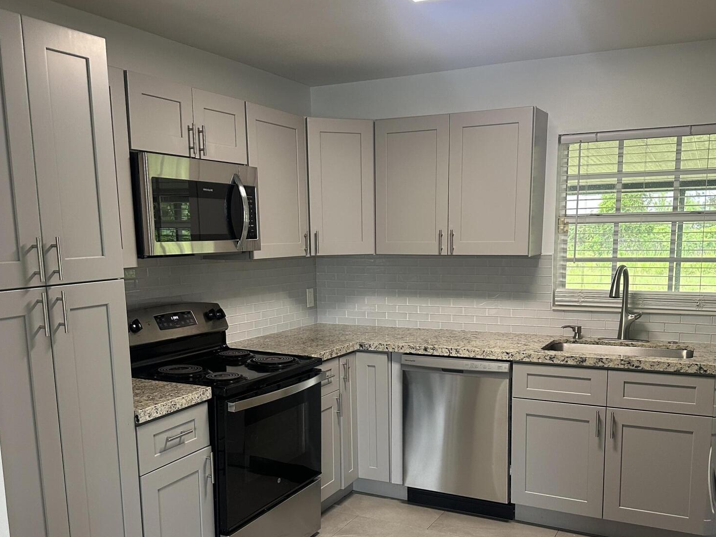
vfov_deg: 42.5
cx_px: 367
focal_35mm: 33
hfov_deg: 55.3
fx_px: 683
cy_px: 343
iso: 200
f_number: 1.78
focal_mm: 6.86
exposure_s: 1/60
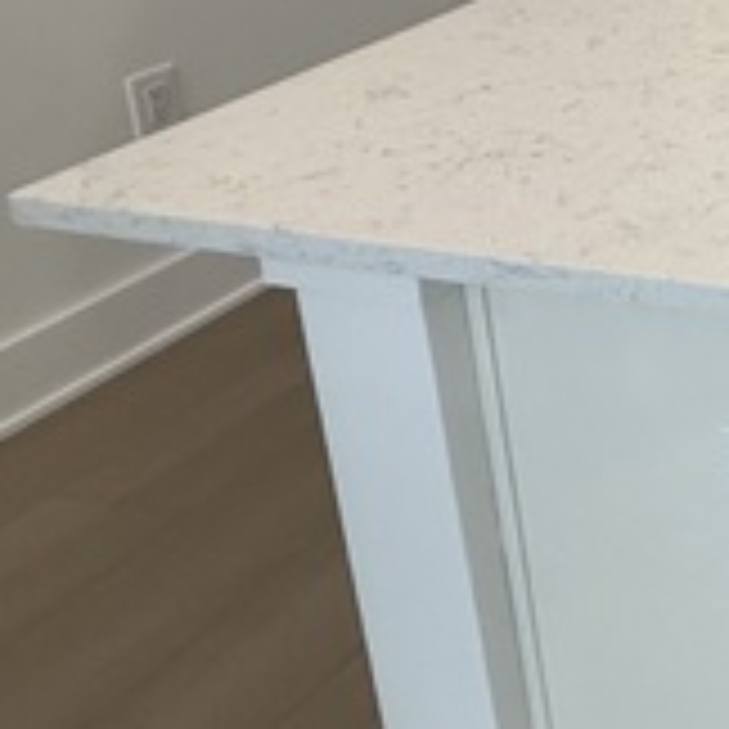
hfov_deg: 20.4
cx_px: 1384
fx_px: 1215
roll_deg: -3.5
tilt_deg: -13.1
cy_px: -122
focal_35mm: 51
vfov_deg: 29.3
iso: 200
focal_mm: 2.22
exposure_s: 1/120
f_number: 2.2
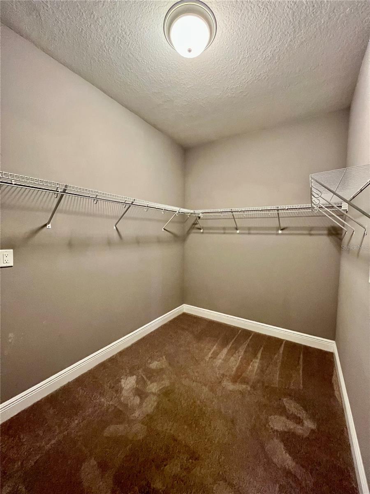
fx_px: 185
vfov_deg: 106.2
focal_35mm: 13
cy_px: 247
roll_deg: +0.4
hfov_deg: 89.9
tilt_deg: -5.2
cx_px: 185
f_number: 1.8
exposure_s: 1/60
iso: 640
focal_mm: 1.57
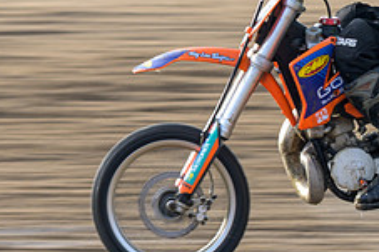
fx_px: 9215
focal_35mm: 876
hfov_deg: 2.4
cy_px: -39
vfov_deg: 1.6
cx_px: 295
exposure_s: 1/80
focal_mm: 180
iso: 72
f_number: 8
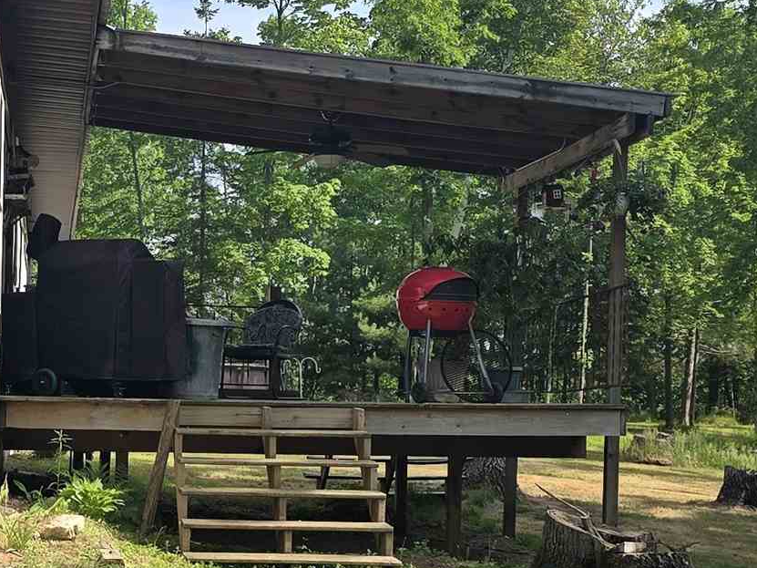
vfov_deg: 17.3
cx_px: 163
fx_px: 1859
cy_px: 374
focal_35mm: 85
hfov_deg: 22.7
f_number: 1.7
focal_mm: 6.3
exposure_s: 1/450
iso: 12
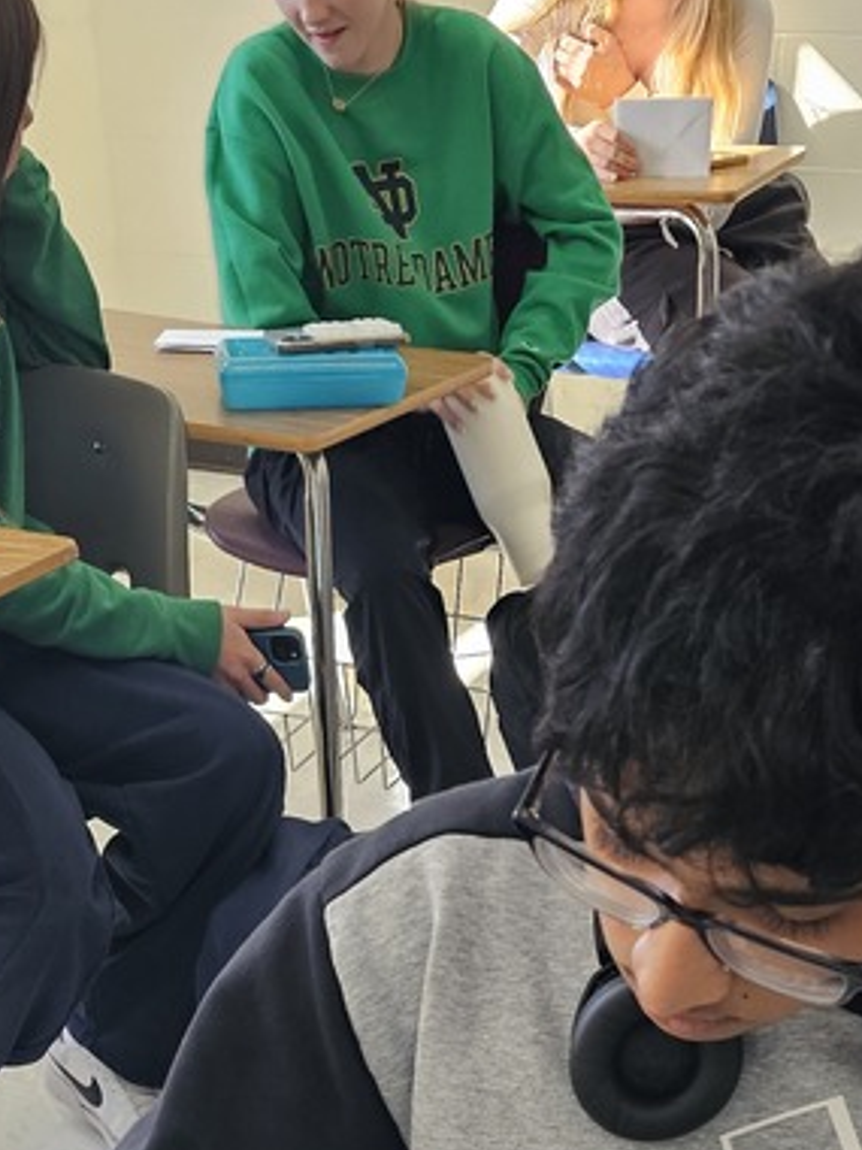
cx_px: 393
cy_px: 1438
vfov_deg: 27.0
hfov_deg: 23.6
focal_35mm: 62
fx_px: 2059
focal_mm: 6.3
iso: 160
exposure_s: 1/120
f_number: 1.7
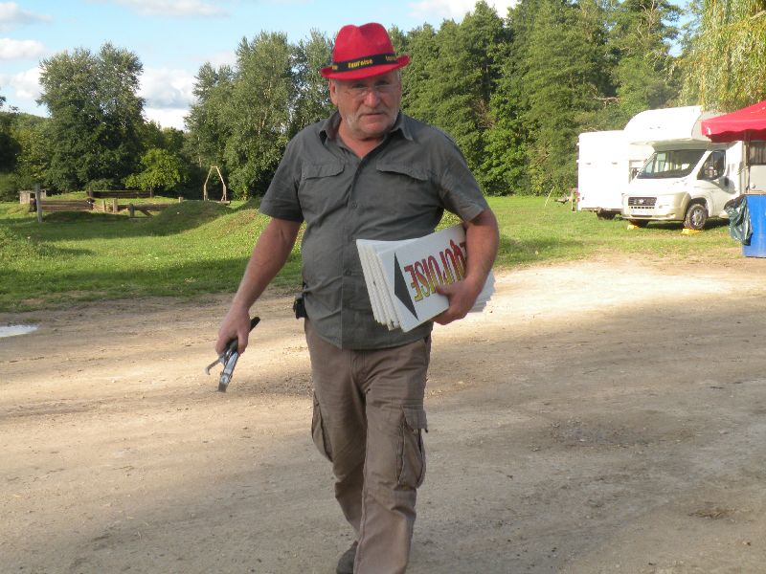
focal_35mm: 42
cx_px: 383
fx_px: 929
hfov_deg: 44.8
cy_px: 287
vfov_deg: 34.3
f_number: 5
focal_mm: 7.4
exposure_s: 1/250
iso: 100
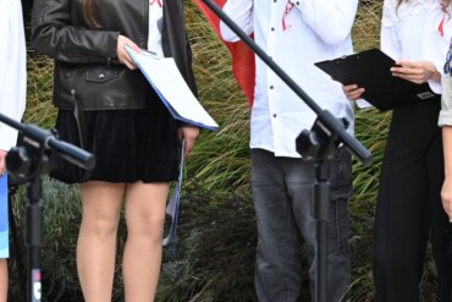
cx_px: -88
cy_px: -12
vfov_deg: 5.6
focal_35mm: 243
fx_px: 3052
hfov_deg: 8.4
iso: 200
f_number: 5.6
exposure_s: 1/250
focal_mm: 75
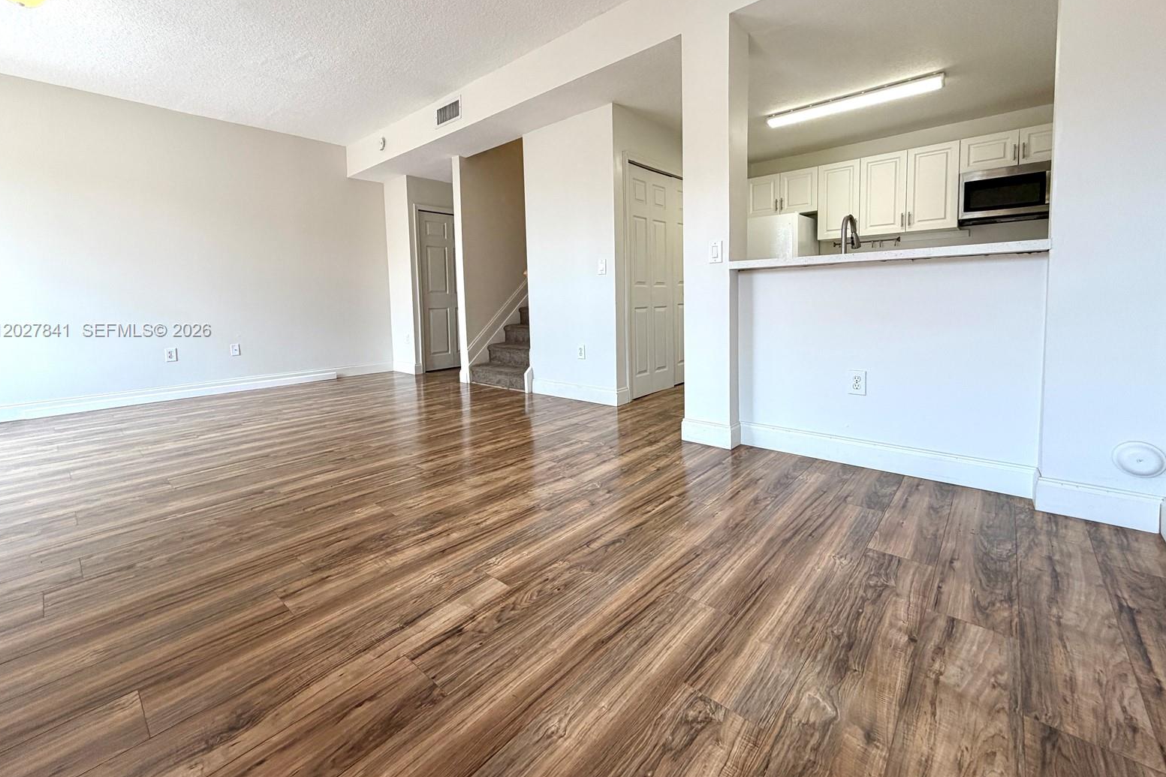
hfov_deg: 100.4
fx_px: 486
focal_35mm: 15
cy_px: 331
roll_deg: +0.9
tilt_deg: -4.7
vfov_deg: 76.8
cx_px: 577
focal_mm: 2.22
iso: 80
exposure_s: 1/120
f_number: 2.2
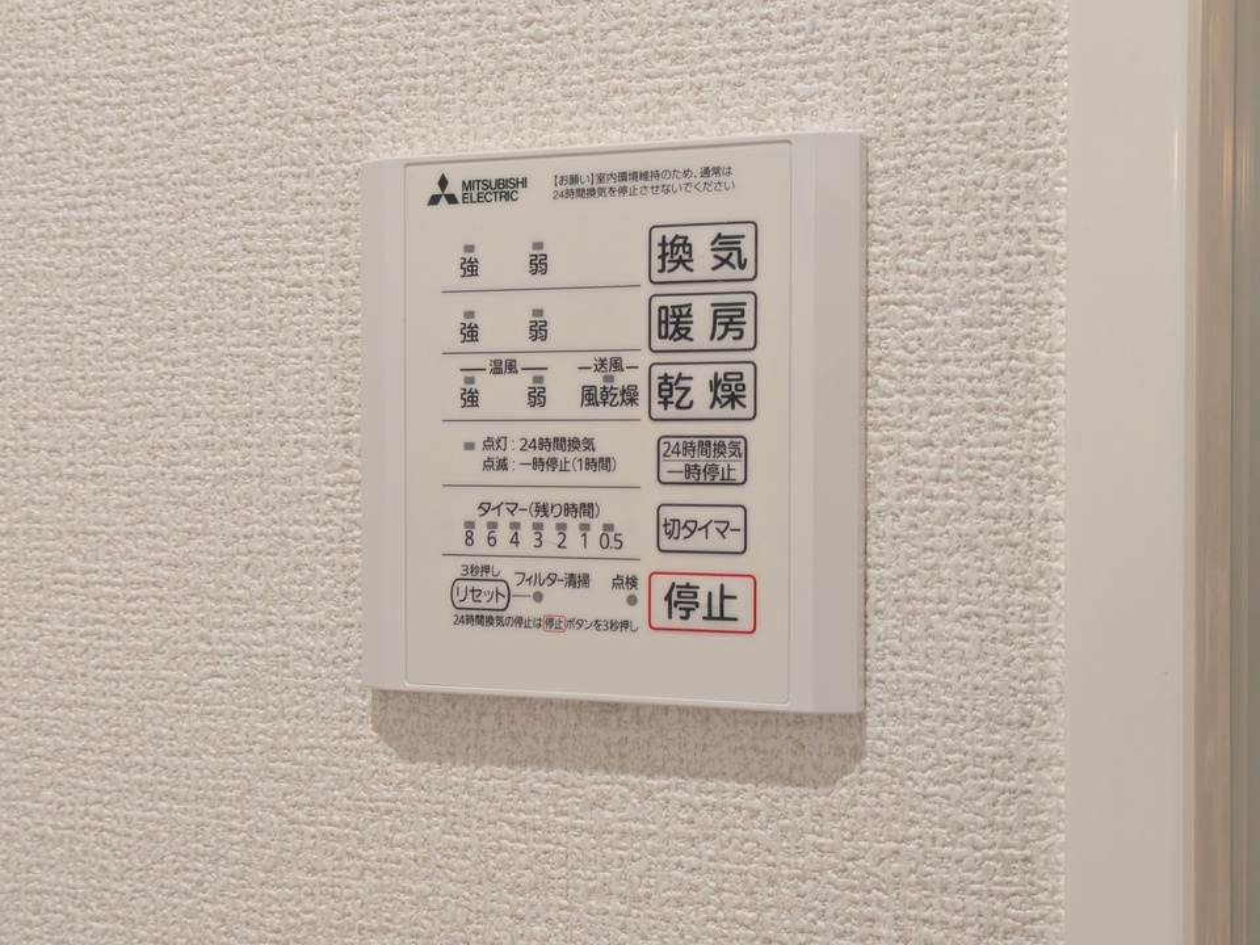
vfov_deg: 28.6
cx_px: 630
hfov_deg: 37.5
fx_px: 1856
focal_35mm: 51
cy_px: 472
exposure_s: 1/60
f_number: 1.89
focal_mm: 5.43
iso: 271
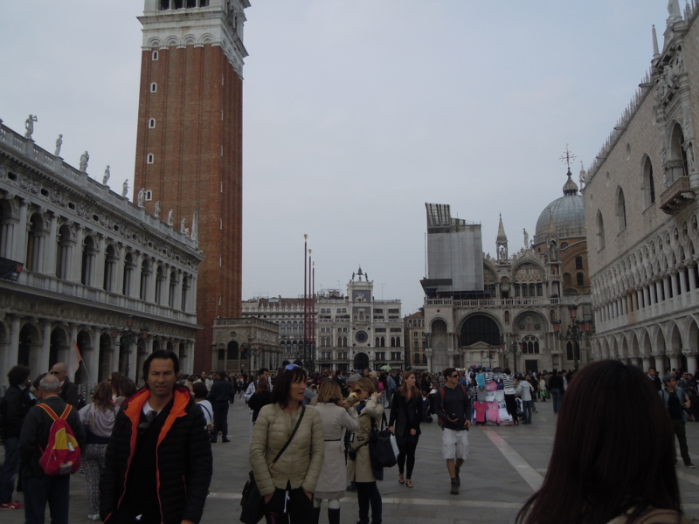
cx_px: 350
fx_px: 606
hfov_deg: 60.0
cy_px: 262
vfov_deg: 46.8
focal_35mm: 30
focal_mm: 5.4
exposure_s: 1/800
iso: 100
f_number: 3.5
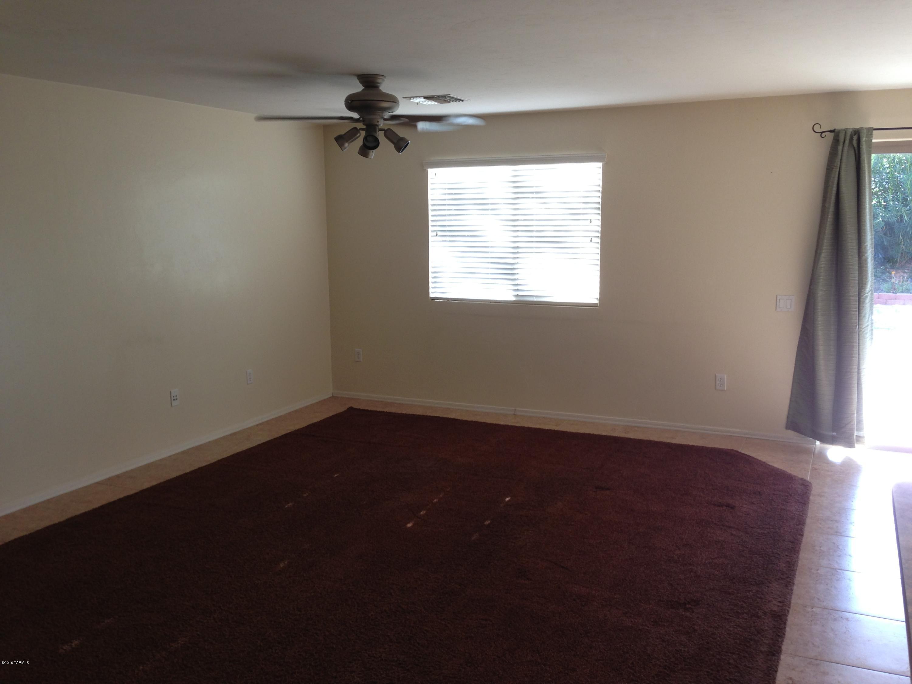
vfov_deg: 42.9
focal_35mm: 33
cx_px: 456
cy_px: 342
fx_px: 869
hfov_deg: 55.4
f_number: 2.4
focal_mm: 4.13
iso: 50
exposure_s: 1/40
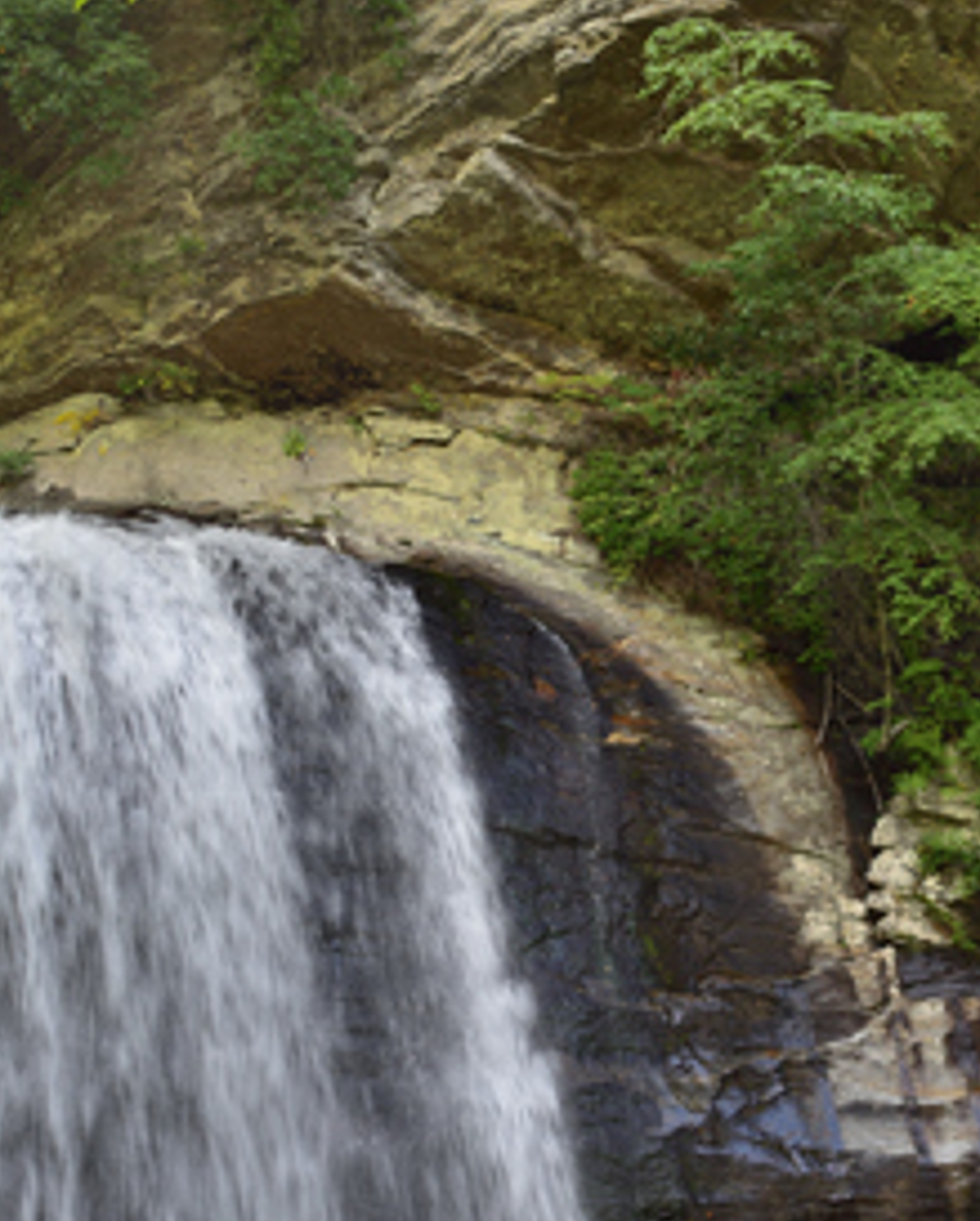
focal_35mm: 75
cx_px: 356
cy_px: 872
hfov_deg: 20.4
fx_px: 2715
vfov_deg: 25.1
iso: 100
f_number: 5.6
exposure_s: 1/30
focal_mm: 28
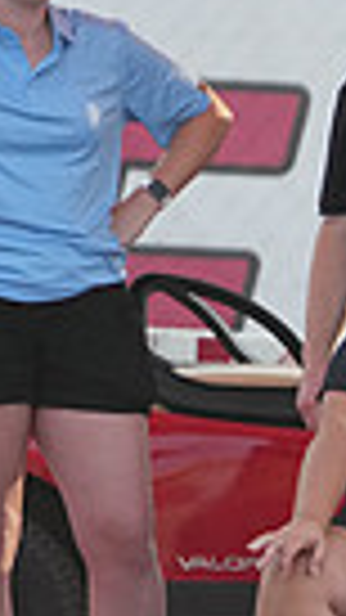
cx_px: 1222
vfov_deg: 0.8
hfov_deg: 0.5
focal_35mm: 2575
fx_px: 42025
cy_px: 447
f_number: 6.3
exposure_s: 1/1250
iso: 1600
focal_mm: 582
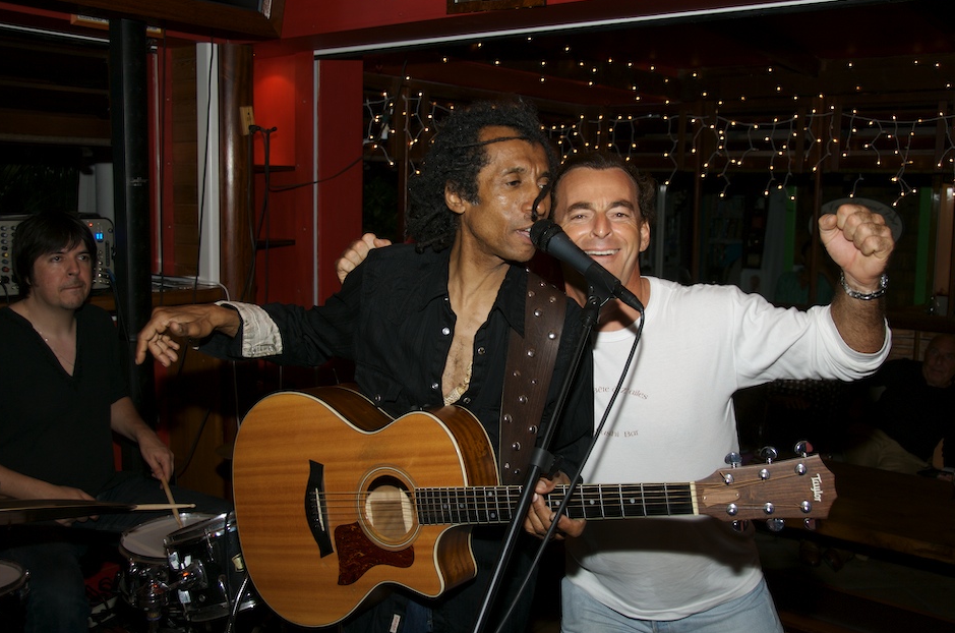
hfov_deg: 53.2
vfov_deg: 36.7
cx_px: 508
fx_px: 953
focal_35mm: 36
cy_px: 298
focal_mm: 22
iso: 100
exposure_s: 1/60
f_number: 4
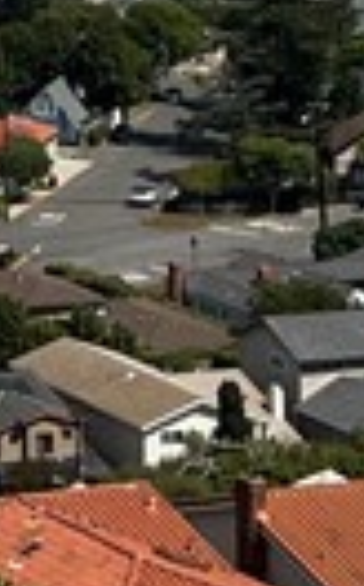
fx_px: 3412
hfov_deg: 5.7
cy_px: -728
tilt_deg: +2.9
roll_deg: -2.5
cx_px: -786
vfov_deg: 9.0
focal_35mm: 214
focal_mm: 5.7
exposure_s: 1/9434
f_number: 1.5
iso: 50
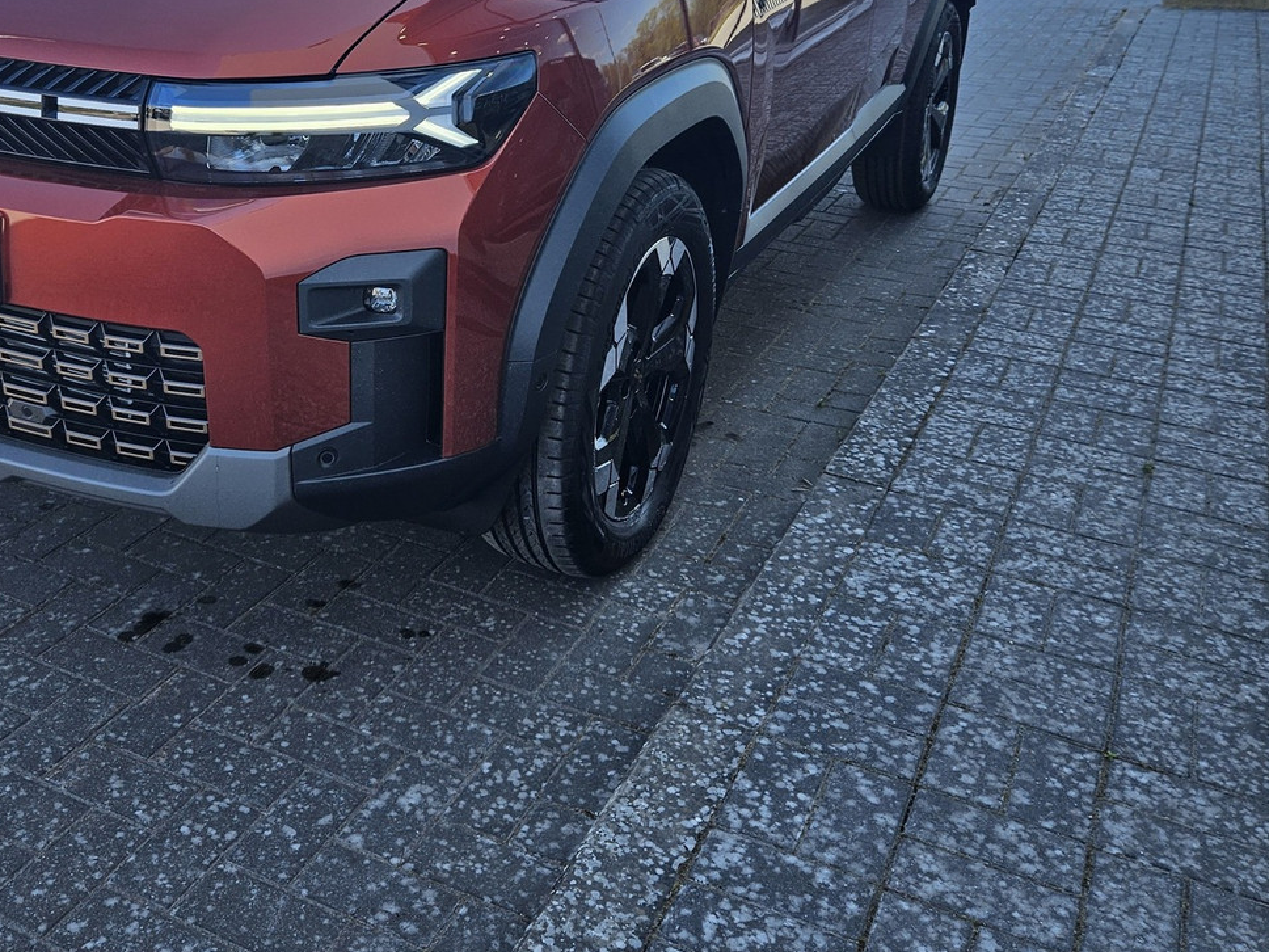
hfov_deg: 48.6
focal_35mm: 38
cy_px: 254
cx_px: 486
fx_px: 1393
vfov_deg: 36.9
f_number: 1.8
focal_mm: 5.4
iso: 25
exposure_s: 1/381
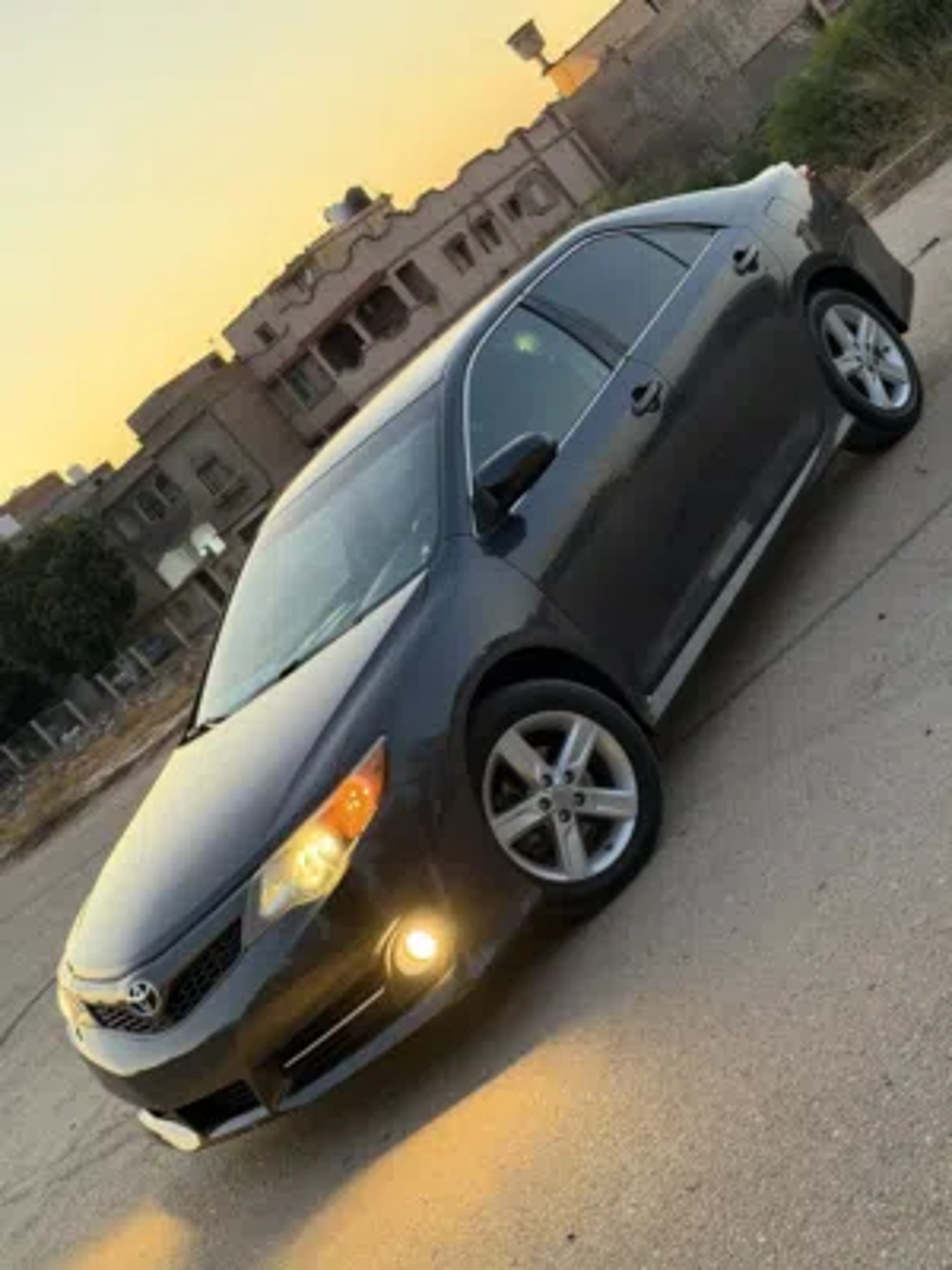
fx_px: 1760
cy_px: 635
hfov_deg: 30.3
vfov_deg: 39.7
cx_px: 476
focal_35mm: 48
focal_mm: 6.76
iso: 250
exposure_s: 1/40
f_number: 1.78
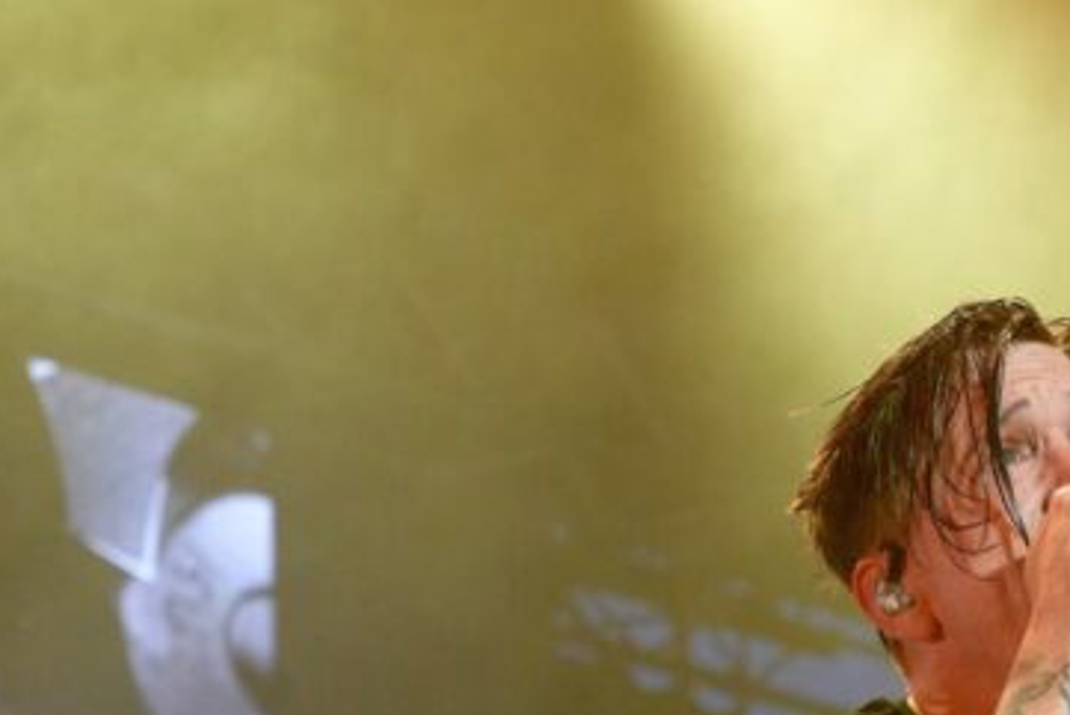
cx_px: 1026
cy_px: 688
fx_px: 6452
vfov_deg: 6.3
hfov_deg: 9.4
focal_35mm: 217
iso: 2000
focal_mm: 68
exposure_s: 1/160
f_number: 5
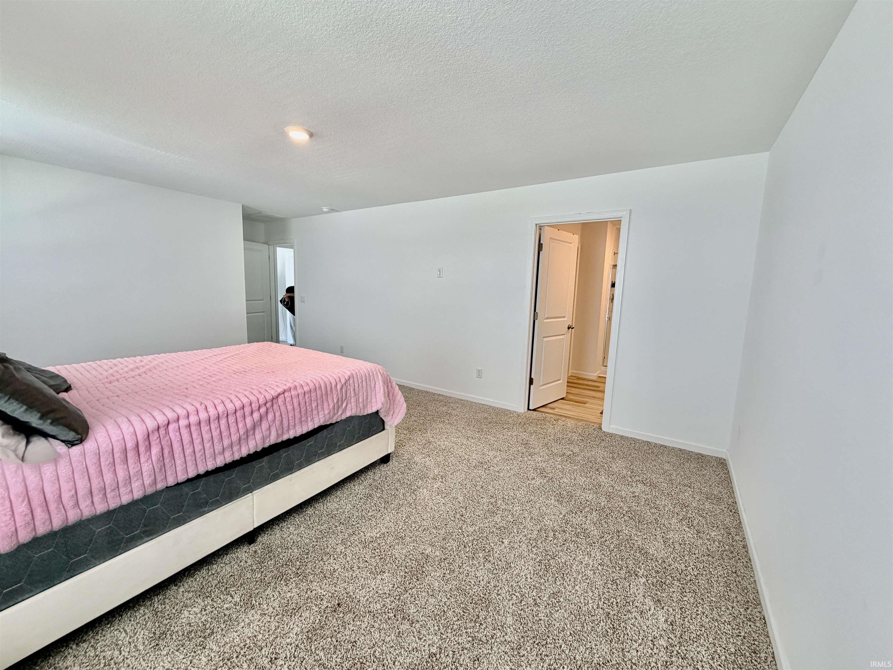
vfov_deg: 85.7
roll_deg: -1.5
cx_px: 446
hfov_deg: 102.1
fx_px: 361
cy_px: 335
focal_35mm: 14
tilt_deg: -8.2
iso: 125
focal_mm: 2.22
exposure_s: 1/121
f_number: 2.2
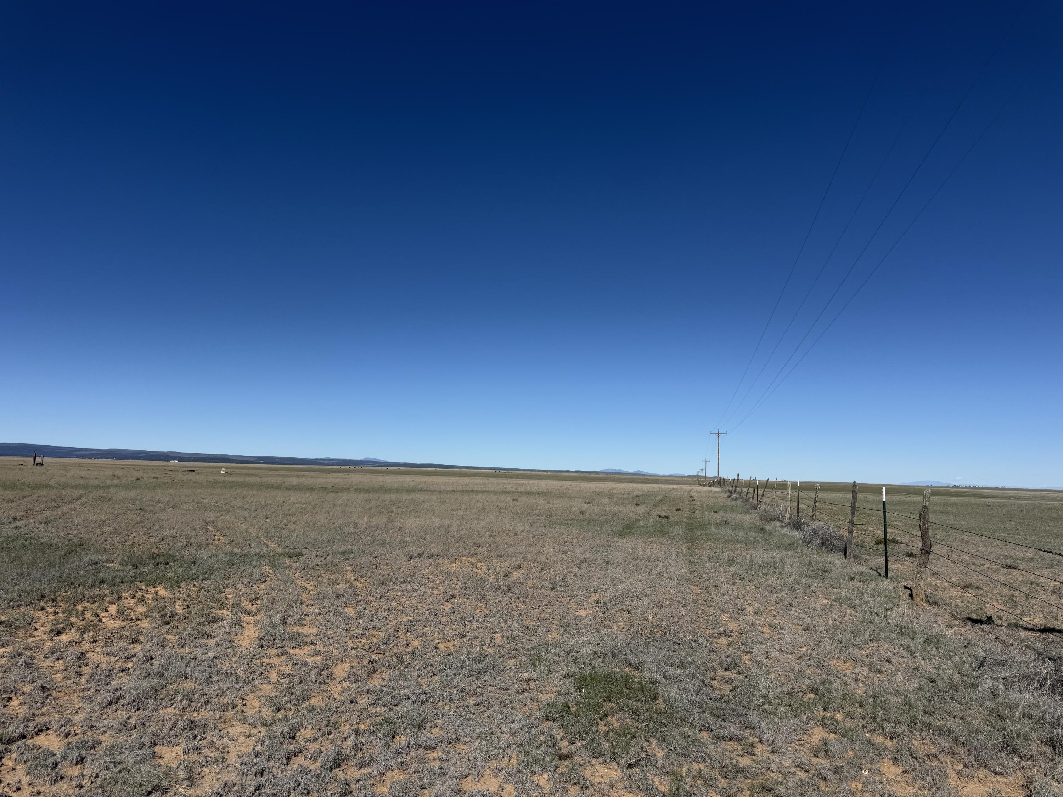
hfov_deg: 71.6
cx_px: 532
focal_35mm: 24
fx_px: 737
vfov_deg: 56.8
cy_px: 398
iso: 80
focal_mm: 6.76
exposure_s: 1/9091
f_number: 1.78
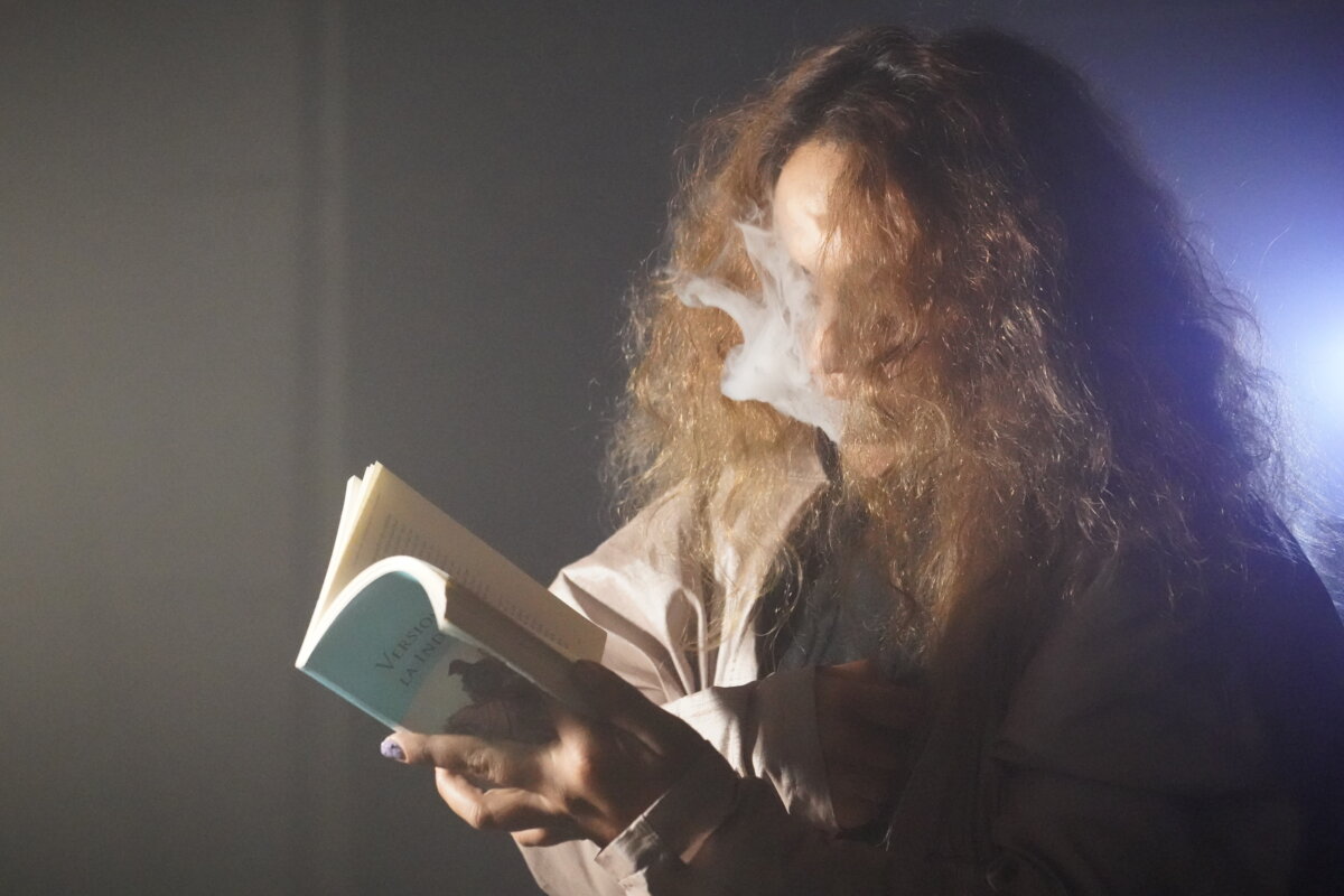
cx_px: 672
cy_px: 448
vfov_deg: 27.5
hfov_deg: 40.3
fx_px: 1829
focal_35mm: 49
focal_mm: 49
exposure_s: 1/125
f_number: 5
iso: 32000
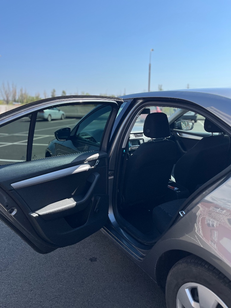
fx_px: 231
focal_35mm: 26
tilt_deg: -12.3
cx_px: 116
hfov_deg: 53.1
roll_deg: -0.5
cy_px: 154
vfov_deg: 67.3
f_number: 1.6
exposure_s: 1/2137
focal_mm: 5.1
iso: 50
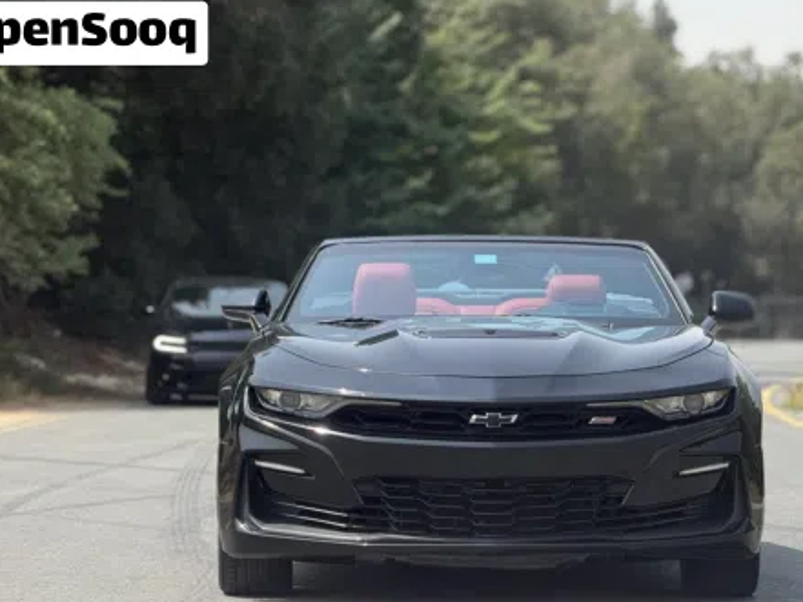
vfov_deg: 8.5
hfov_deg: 11.4
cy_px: 327
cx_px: 483
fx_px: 4037
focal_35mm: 174
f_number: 2.8
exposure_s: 1/926
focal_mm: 15.66
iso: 64
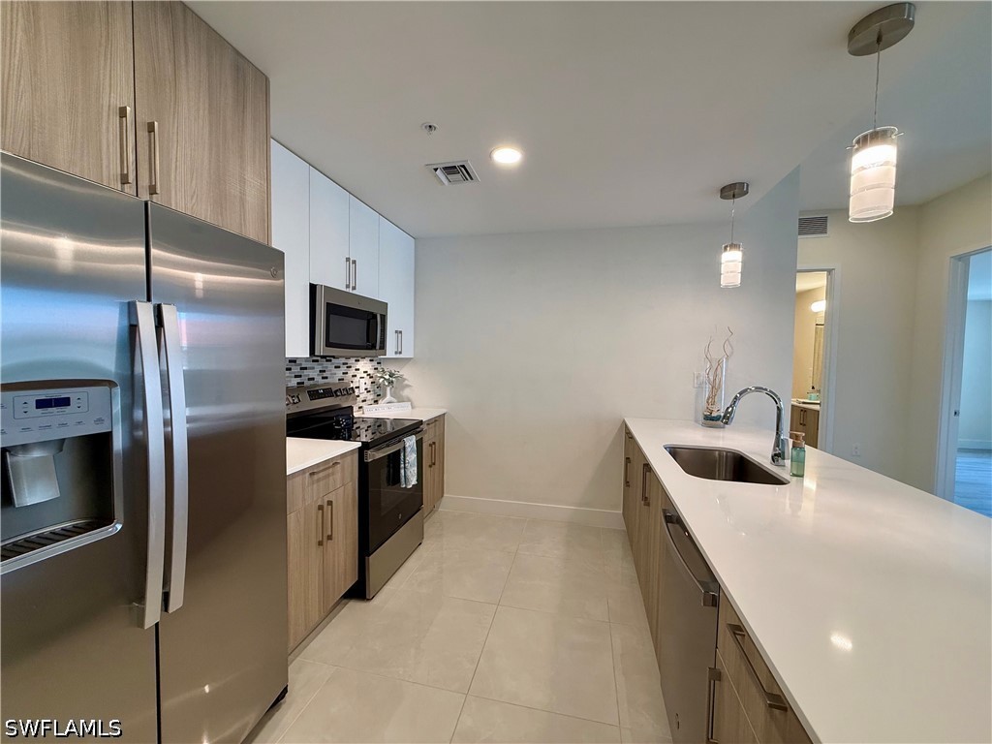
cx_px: 496
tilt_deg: -2.3
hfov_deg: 102.1
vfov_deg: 85.7
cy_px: 372
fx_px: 401
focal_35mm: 14
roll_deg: -0.9
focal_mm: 2.22
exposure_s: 1/120
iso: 160
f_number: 2.2
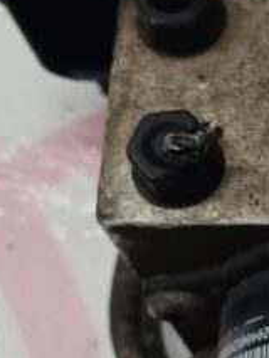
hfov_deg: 11.8
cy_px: 221
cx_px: 459
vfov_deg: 16.7
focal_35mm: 118
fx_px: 1221
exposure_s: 1/25
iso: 250
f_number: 1.8
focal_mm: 4
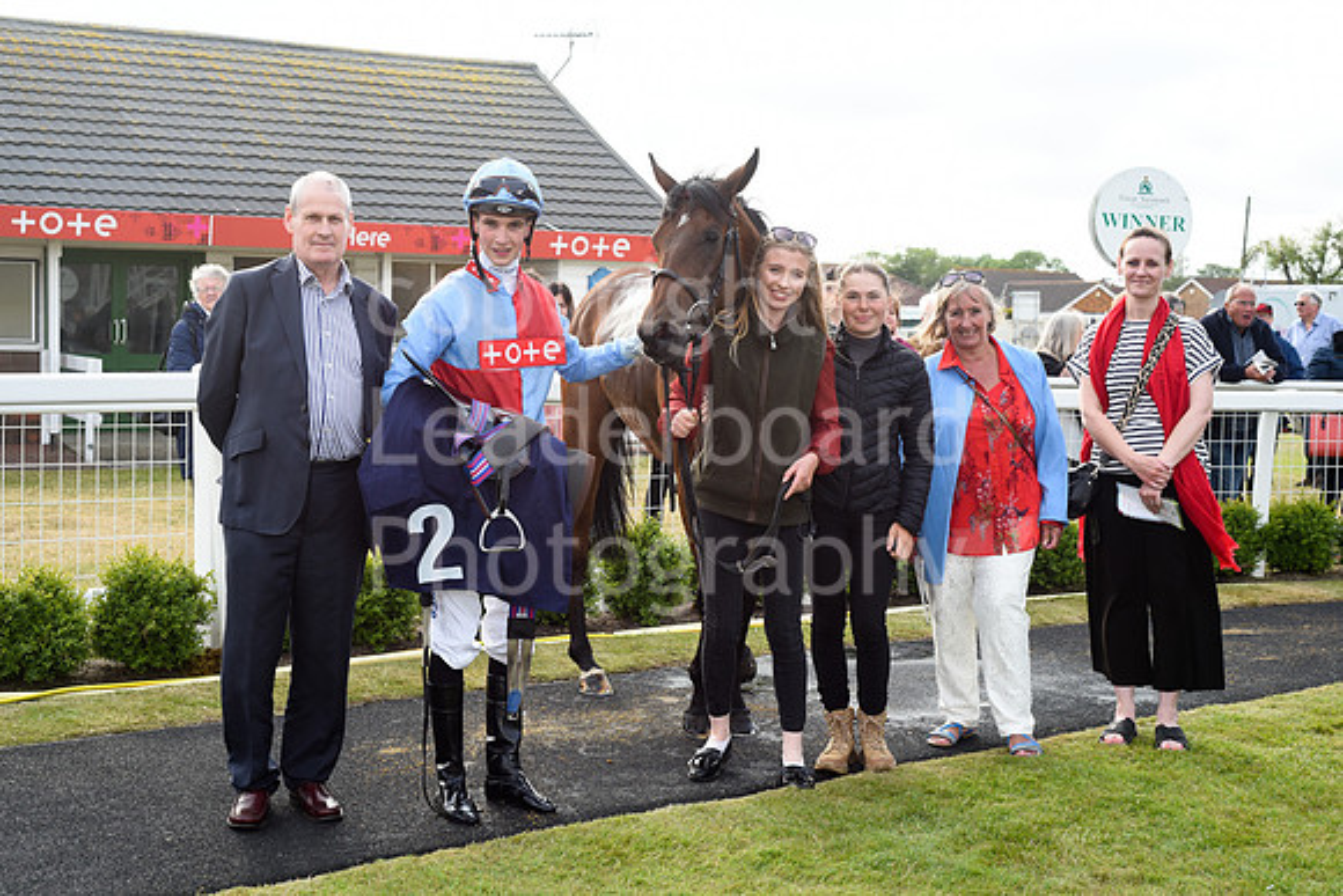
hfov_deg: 39.6
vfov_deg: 27.0
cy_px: 448
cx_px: 672
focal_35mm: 50
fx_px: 1866
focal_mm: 50
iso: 800
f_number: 5.6
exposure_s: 1/640
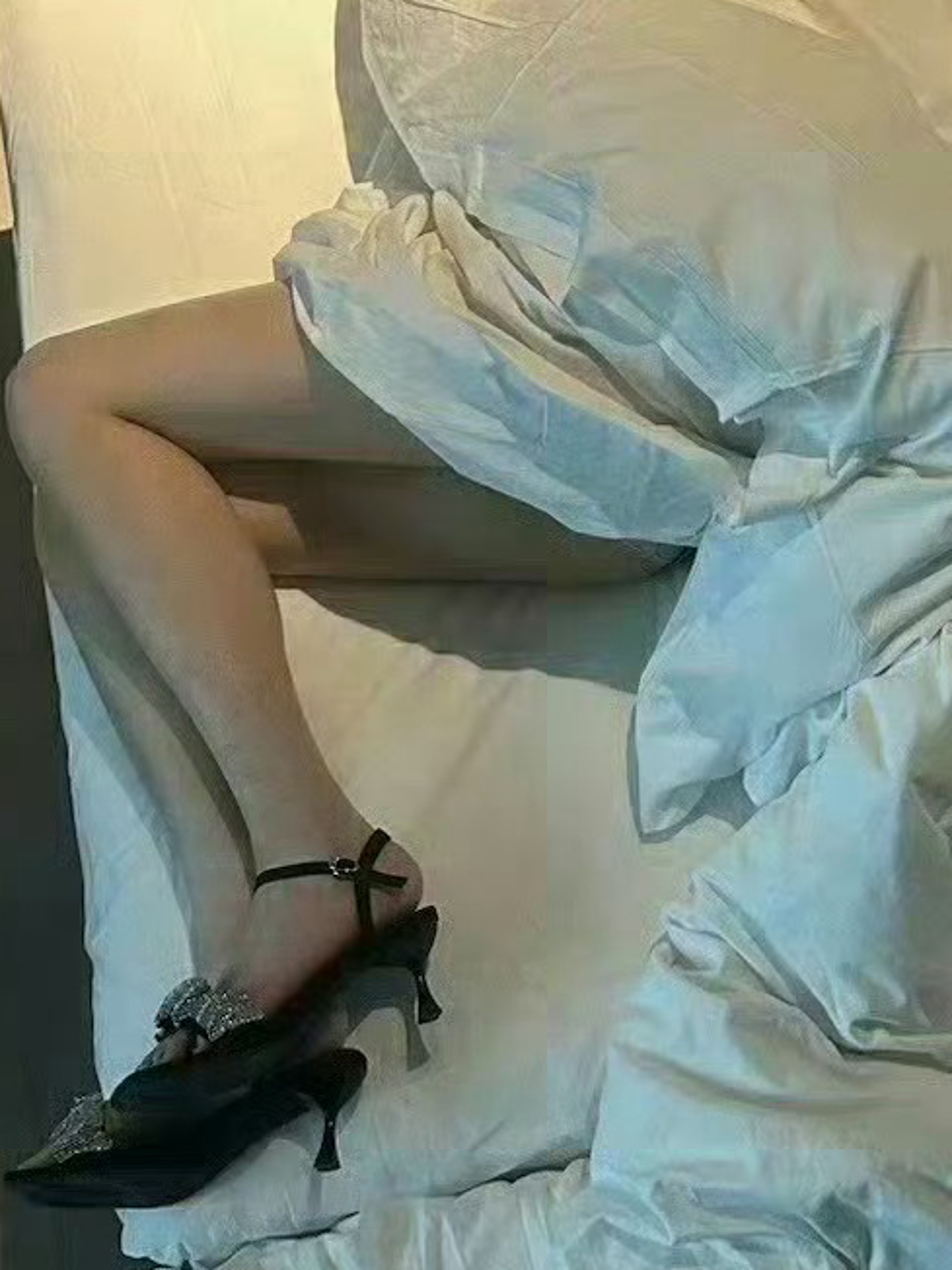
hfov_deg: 27.4
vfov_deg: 36.1
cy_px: 557
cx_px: 602
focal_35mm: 53
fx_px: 1943
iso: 500
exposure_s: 1/60
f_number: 1.78
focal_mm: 6.86
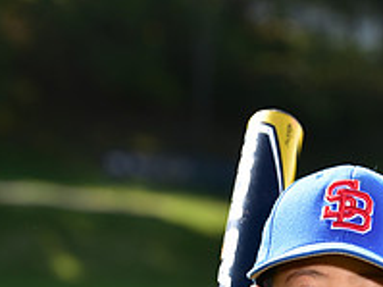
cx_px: 334
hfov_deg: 5.9
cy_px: 495
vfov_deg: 4.4
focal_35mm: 337
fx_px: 3726
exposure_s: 1/250
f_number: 5
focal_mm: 120
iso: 80
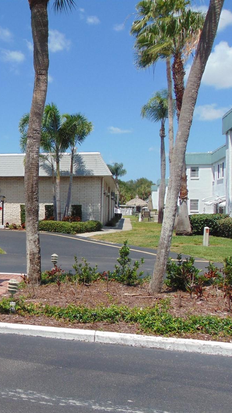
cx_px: -38
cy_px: 206
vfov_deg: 46.4
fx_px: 481
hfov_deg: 24.8
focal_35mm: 44
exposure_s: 1/250
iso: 80
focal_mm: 5.4
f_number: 8
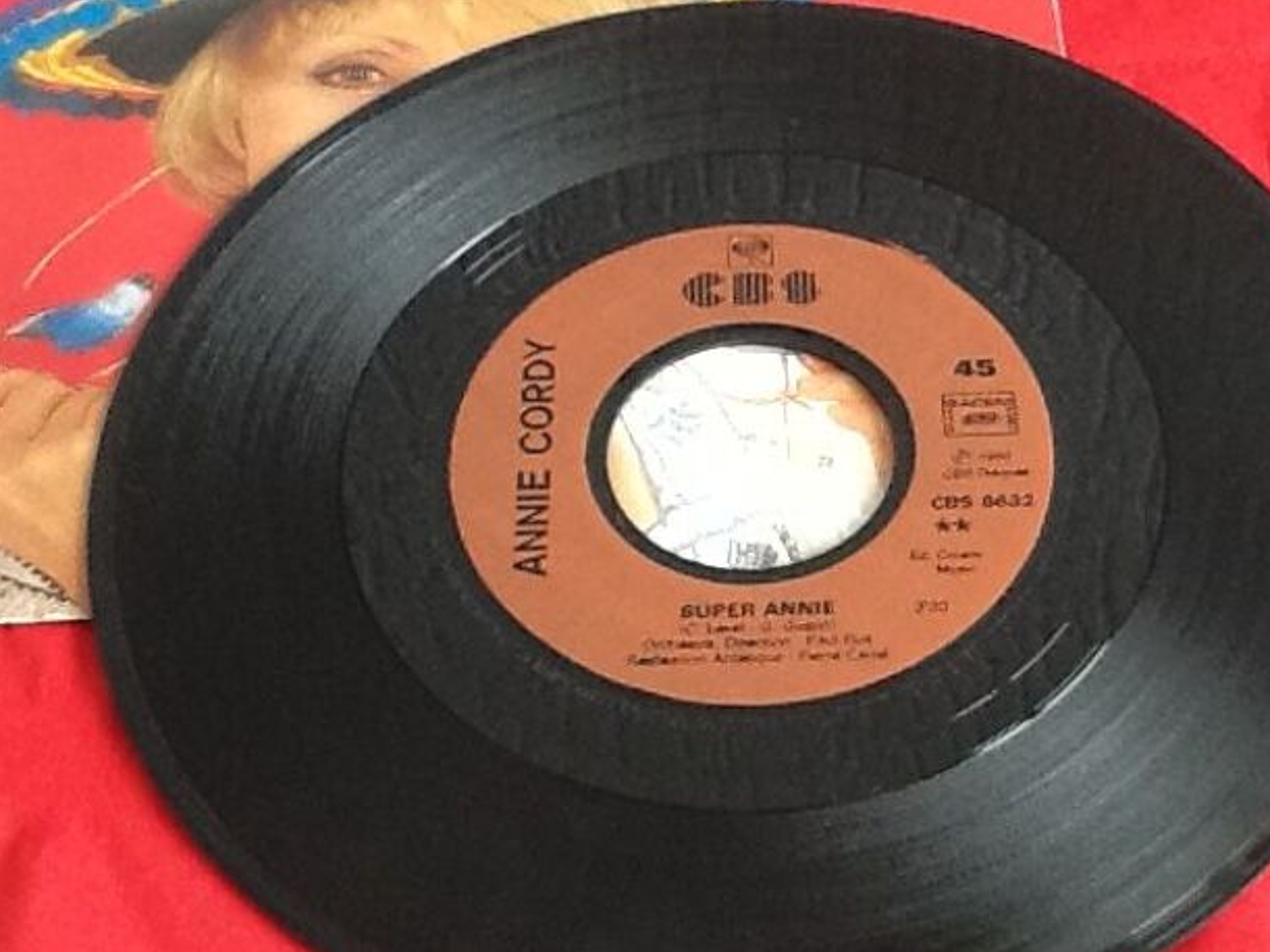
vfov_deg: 20.4
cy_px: 355
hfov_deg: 27.0
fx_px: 2641
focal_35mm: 72
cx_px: 732
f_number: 2.4
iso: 100
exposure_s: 1/30
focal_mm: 2.03
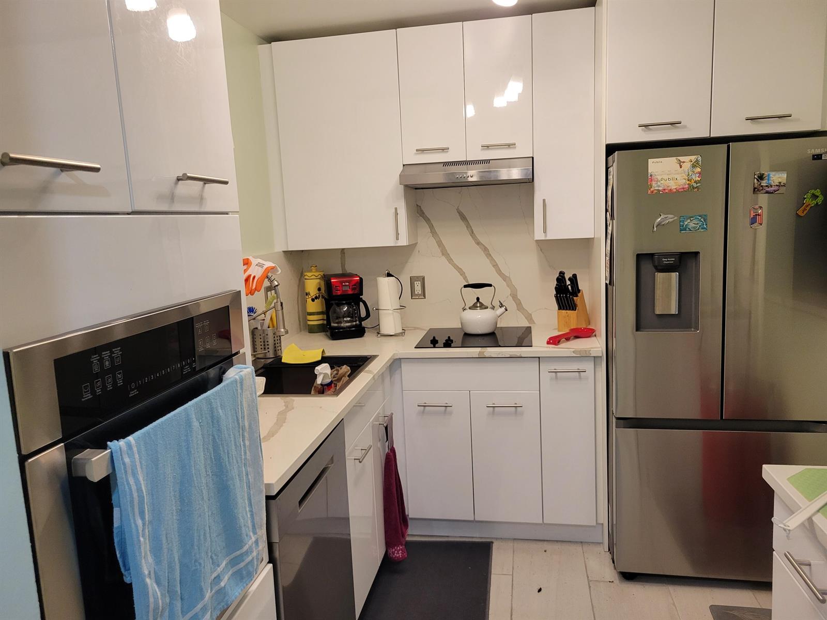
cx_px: 414
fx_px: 621
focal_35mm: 26
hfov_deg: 67.3
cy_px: 310
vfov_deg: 53.1
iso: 250
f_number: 1.8
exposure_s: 1/120
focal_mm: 5.4
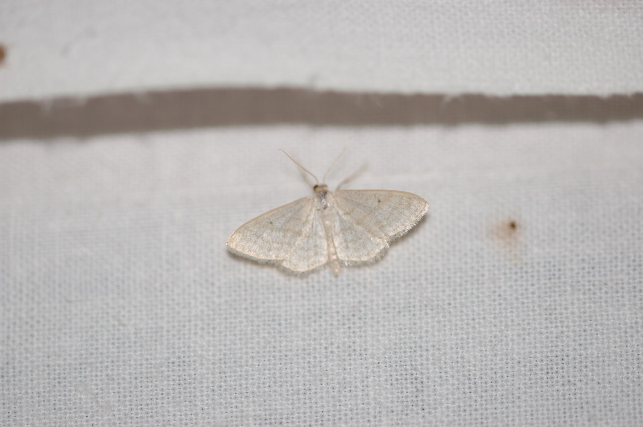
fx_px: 2811
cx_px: 322
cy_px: 214
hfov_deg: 13.0
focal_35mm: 158
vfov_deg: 8.7
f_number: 4.2
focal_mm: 105
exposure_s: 1/250
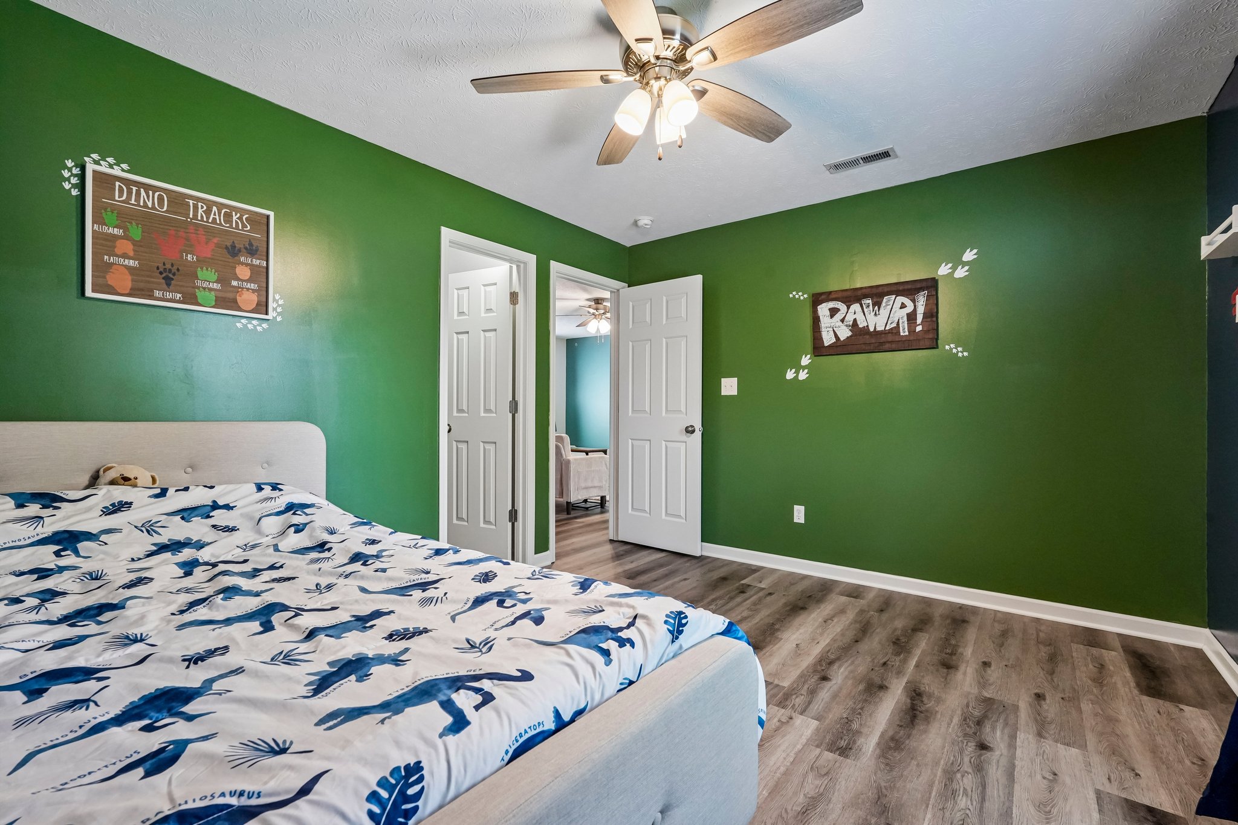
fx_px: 550
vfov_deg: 73.7
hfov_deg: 96.7
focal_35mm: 16
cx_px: 619
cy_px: 412
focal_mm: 16
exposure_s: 1/30
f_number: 8
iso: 2000
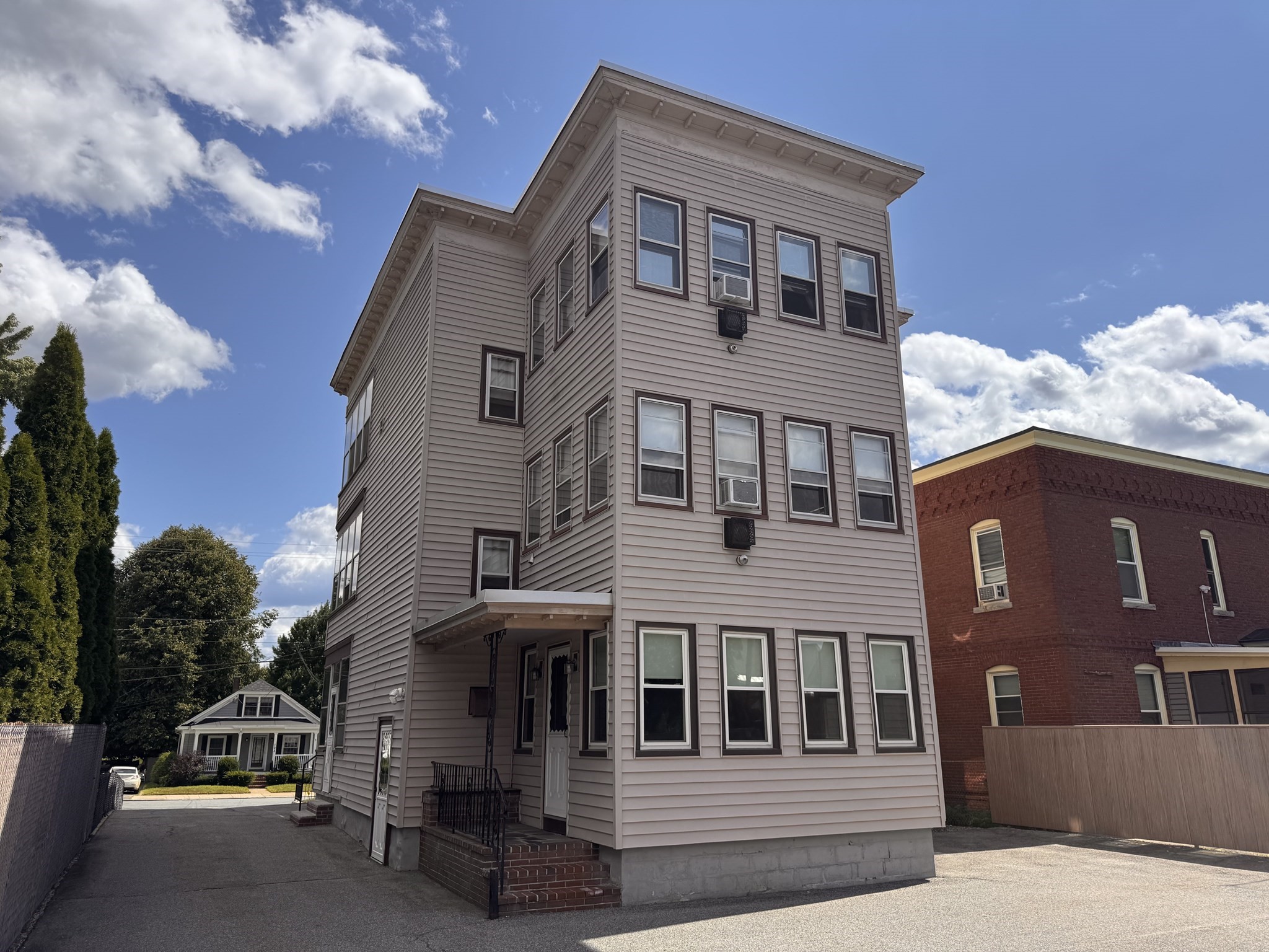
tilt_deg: +15.9
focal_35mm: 24
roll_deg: -1.1
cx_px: 634
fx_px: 880
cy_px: 476
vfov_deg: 56.8
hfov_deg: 71.6
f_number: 1.78
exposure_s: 1/5814
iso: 80
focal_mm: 6.76
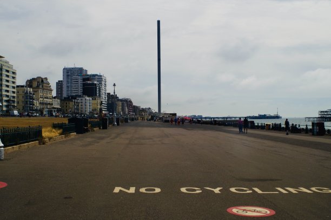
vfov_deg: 31.9
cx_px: 166
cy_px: 110
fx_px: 386
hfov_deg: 46.4
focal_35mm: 42
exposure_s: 1/125
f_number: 11
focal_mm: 28
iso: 100
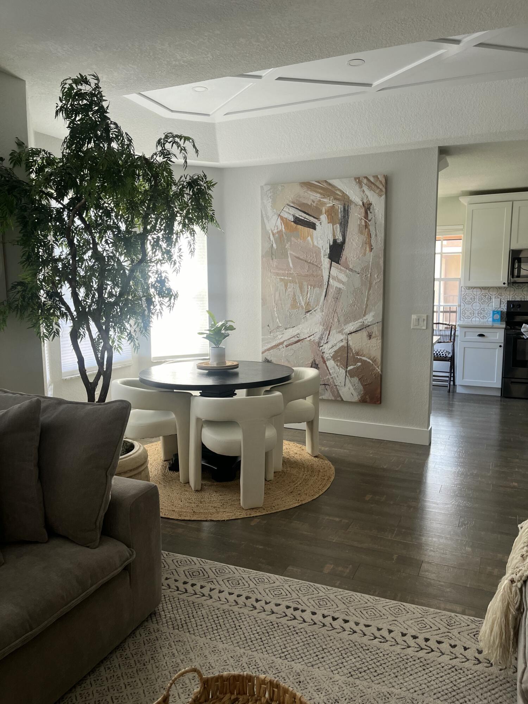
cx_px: 264
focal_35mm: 26
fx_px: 529
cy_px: 352
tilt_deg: -7.1
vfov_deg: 67.3
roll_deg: +1.3
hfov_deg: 53.1
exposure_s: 1/122
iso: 100
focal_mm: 5.1
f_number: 1.6
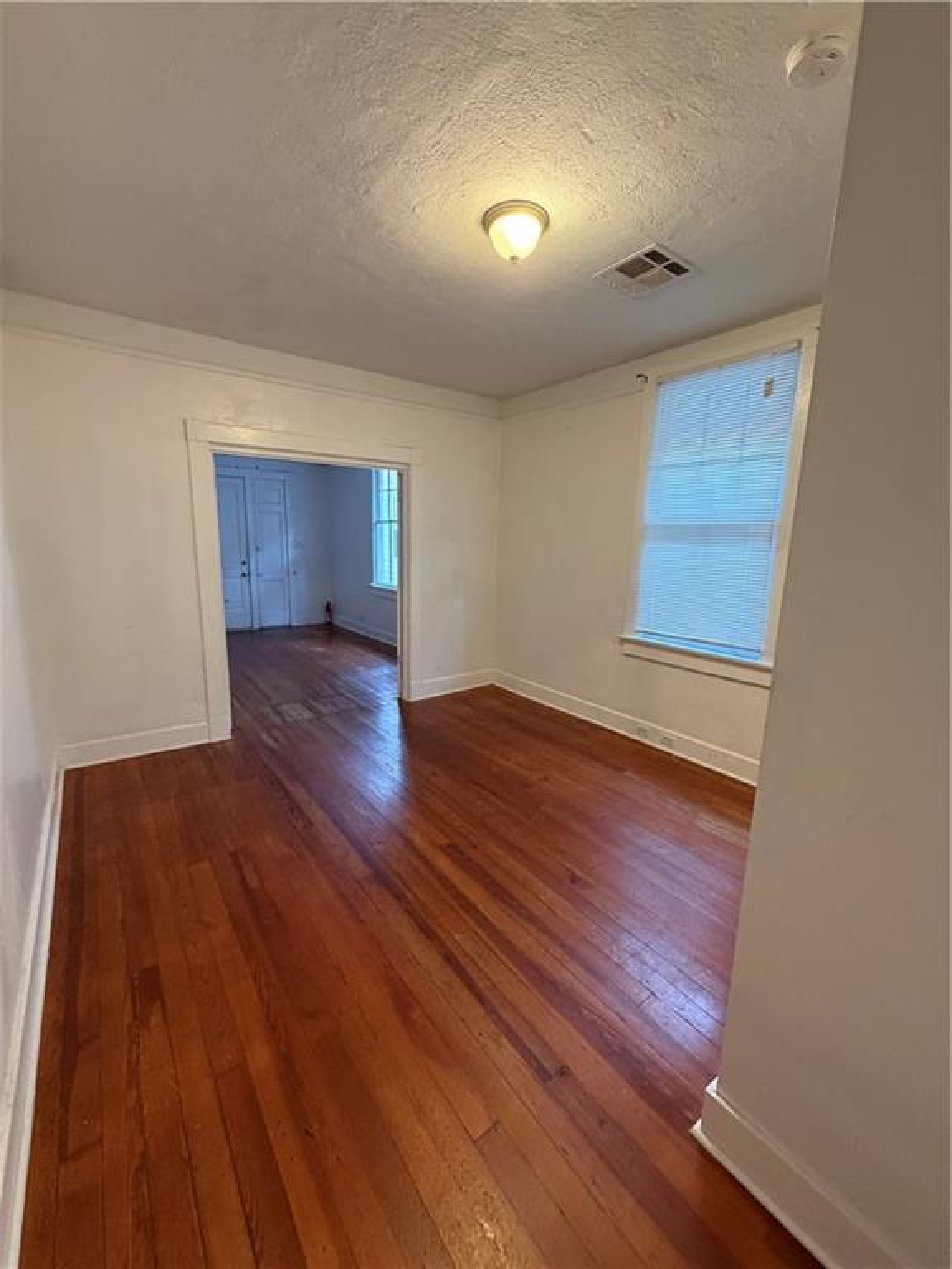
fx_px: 513
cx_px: 476
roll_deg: -0.8
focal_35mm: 14
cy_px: 634
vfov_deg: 102.1
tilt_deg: -9.7
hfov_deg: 85.7
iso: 400
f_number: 2.2
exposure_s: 1/60
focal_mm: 2.22
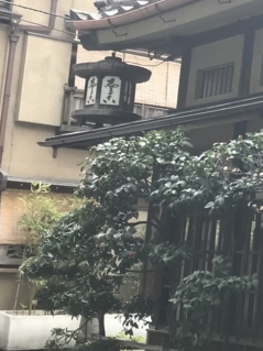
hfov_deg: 15.2
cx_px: 392
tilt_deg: +14.4
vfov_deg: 21.4
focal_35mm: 90
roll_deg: -2.9
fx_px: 912
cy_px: 54
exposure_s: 1/120
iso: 25
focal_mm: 3.99
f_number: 1.8
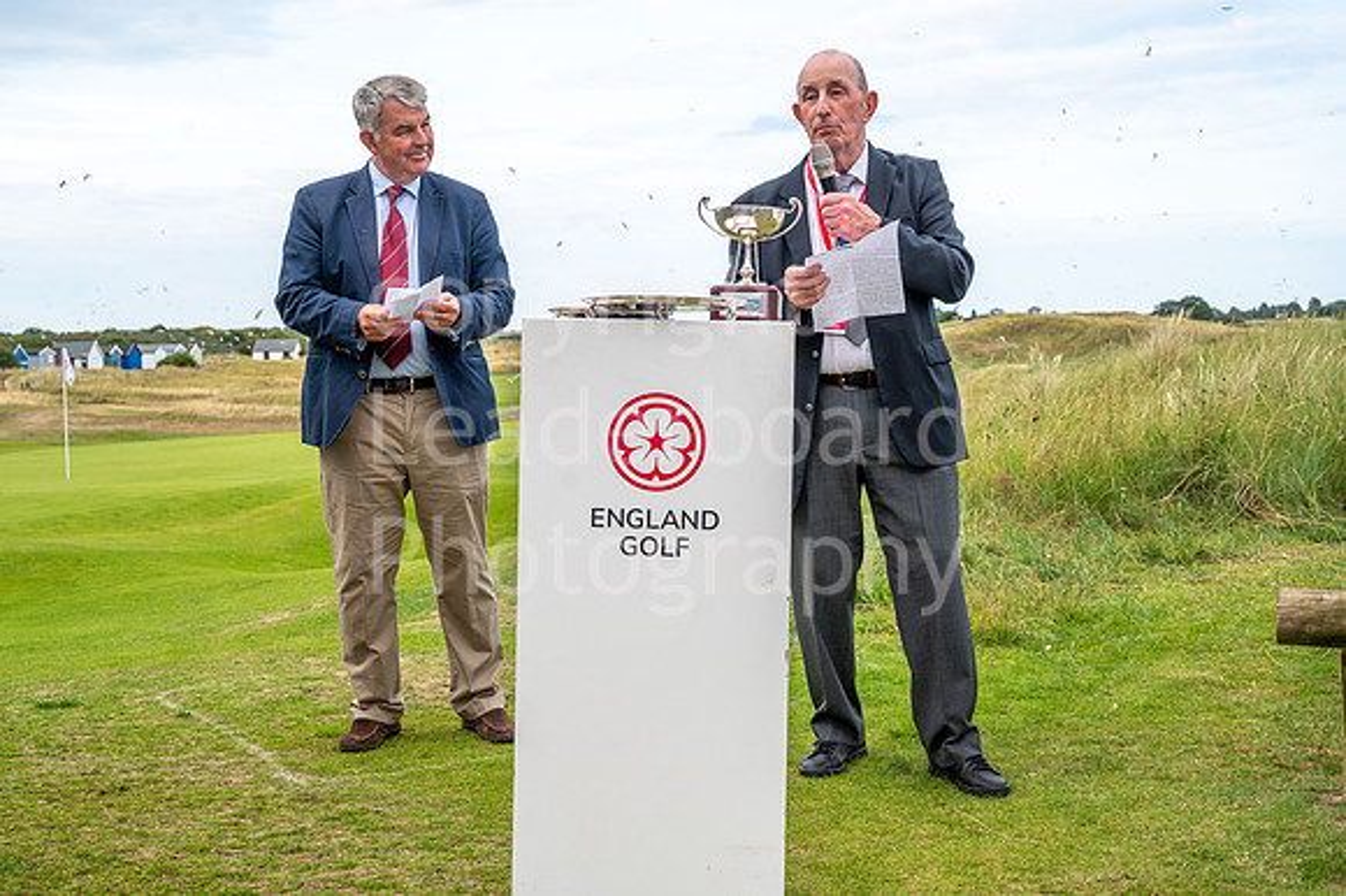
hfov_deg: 44.5
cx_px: 673
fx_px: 1644
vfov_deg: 30.5
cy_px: 448
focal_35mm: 44
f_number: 6.3
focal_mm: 44
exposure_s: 1/320
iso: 400
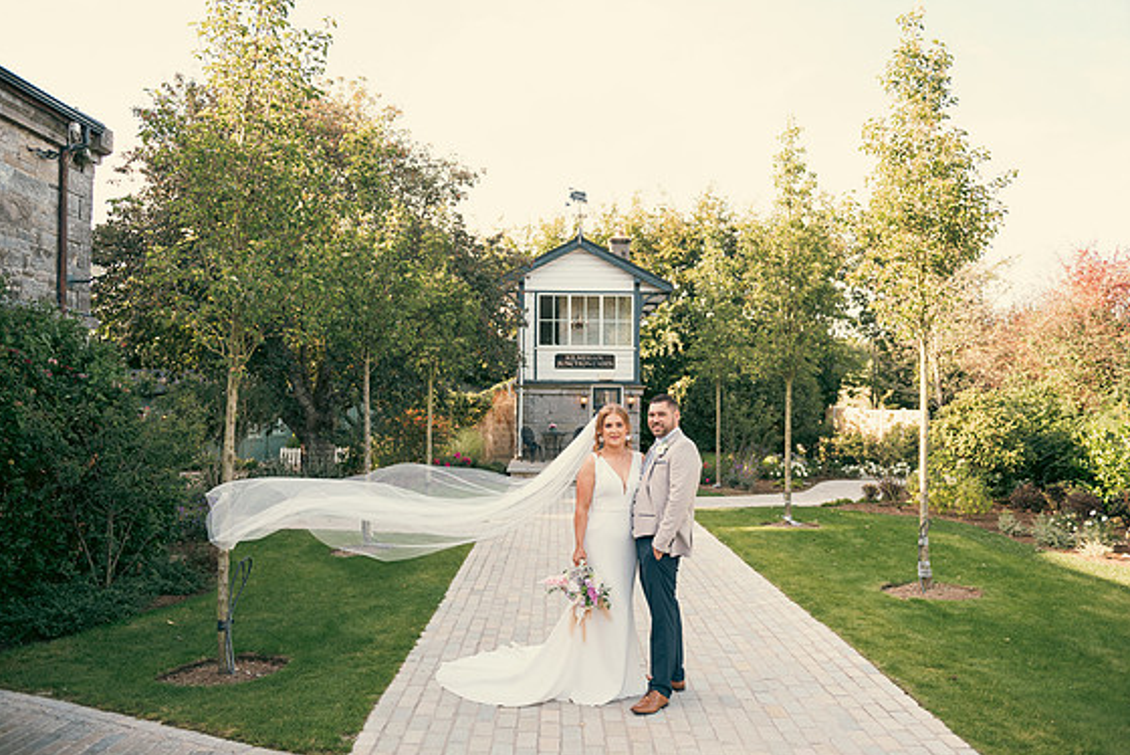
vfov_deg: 45.0
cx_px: 561
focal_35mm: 29
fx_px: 911
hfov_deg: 63.6
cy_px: 387
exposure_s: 1/200
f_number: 3.5
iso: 160
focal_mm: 28
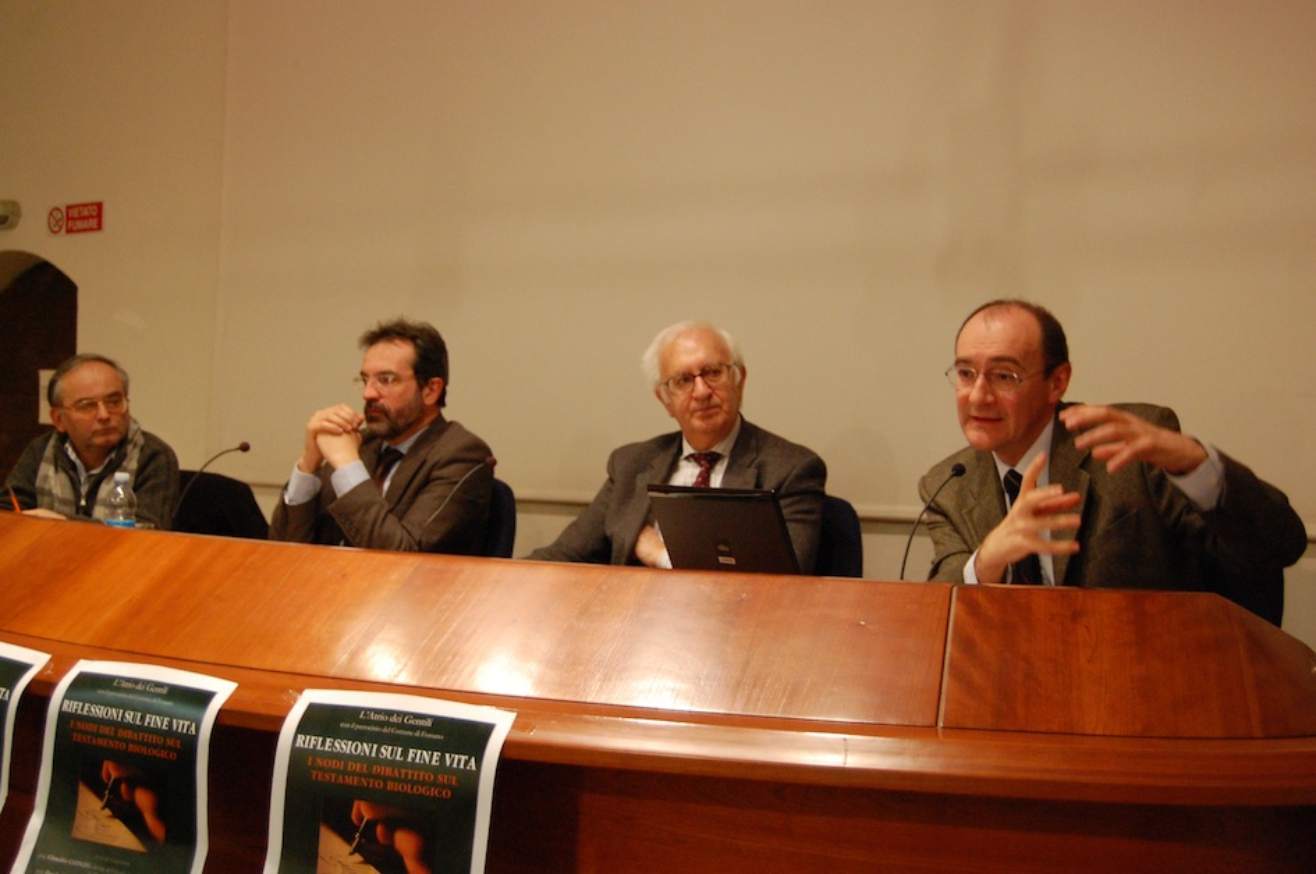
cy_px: 437
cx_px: 658
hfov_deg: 41.2
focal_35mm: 48
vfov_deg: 28.0
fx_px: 1753
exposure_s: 1/40
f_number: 4.5
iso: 1600
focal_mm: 32
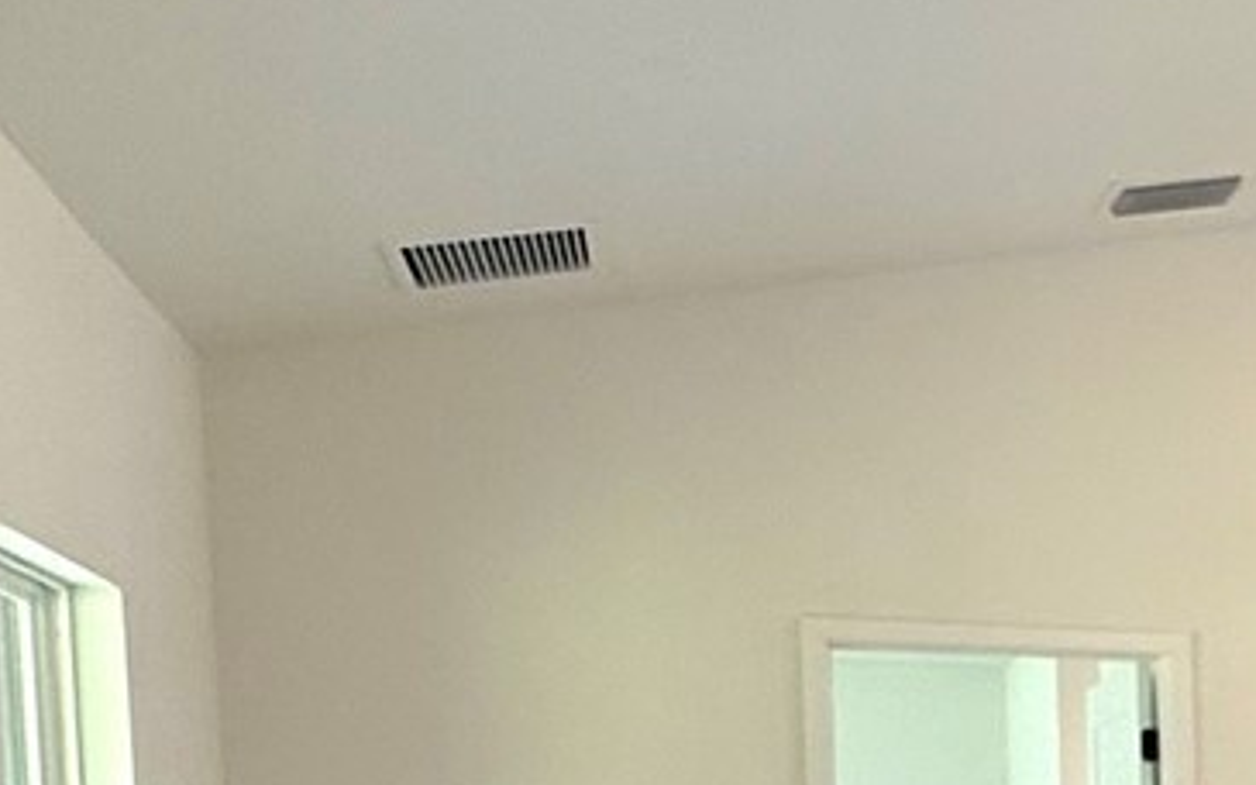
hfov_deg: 24.9
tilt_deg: -3.5
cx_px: 1841
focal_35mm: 65
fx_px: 2225
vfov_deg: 18.5
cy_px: 1050
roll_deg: -0.2
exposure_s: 1/120
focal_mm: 2.22
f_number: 2.2
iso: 125
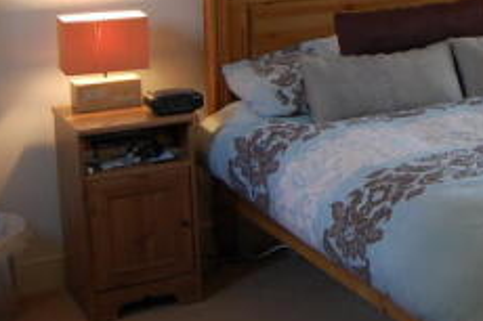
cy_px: 20
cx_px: 510
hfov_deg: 24.8
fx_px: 1032
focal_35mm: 77
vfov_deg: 17.4
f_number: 4.5
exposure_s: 1/80
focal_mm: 18
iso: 400
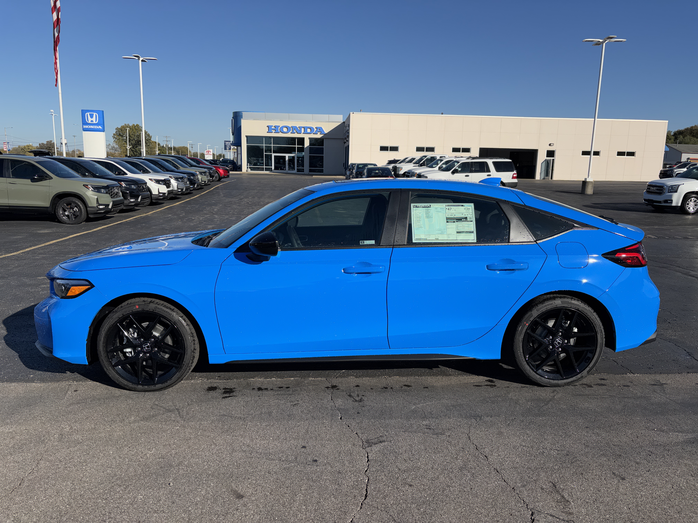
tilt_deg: -10.5
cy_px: 262
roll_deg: -0.8
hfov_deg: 67.3
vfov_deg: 53.1
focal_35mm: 26
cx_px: 349
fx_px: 524
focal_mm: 5.96
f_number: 1.6
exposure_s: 1/3413
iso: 50
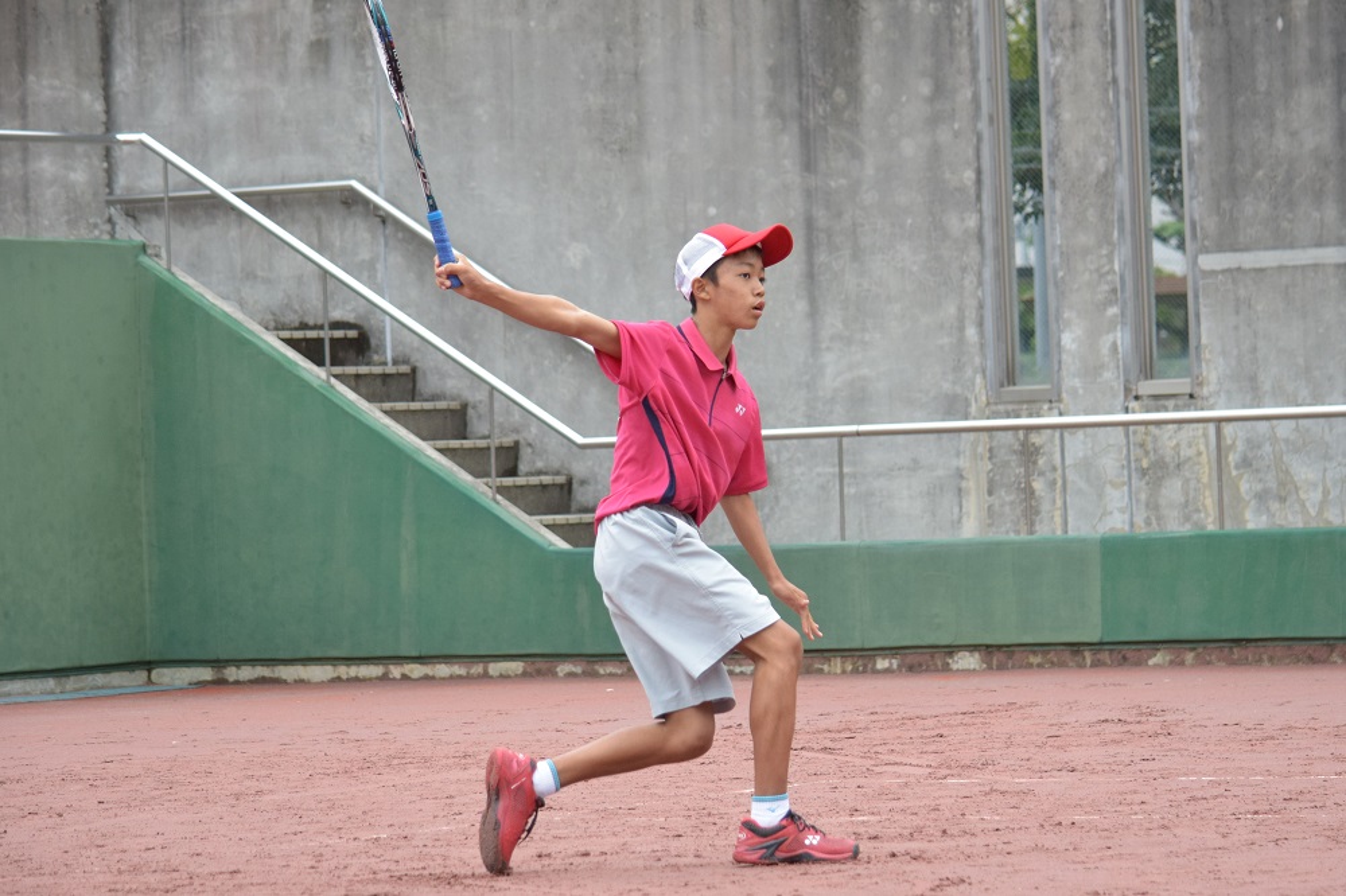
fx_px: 4821
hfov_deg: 15.9
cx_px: 673
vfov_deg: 10.6
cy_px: 448
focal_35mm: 129
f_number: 4.5
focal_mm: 86
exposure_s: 1/1600
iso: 1250
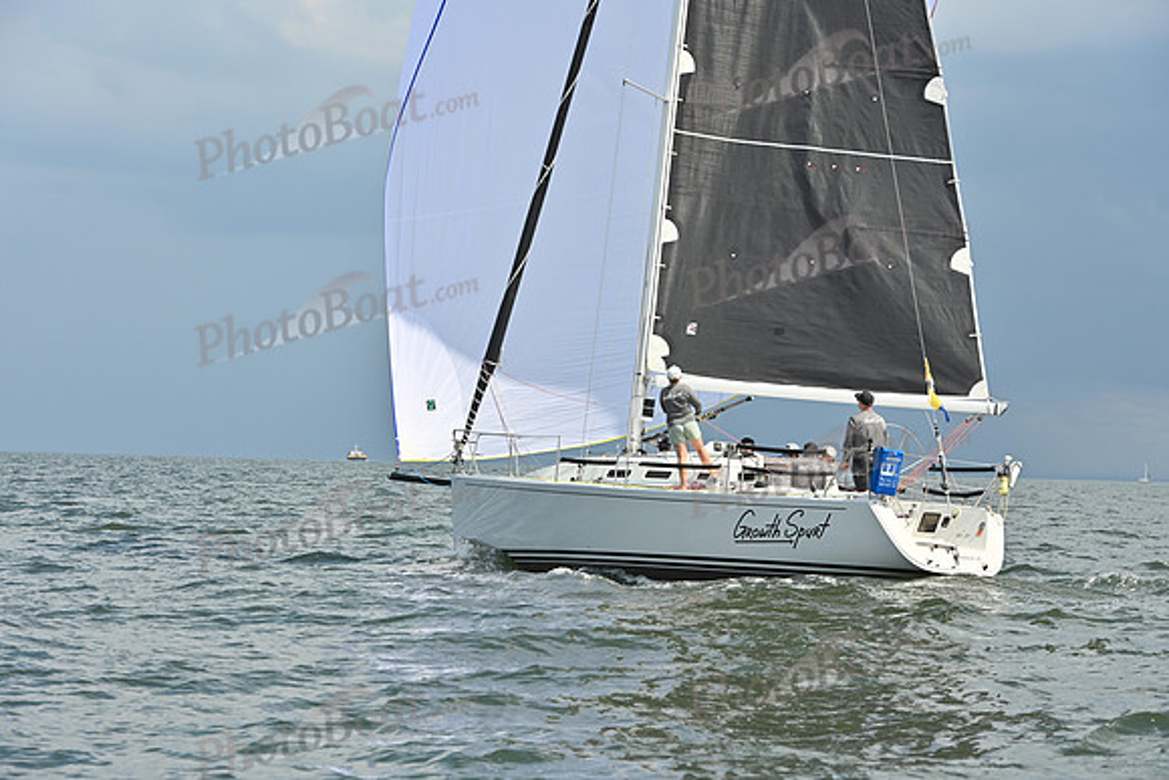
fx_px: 3638
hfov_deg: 18.3
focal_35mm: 112
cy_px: 390
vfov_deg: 12.2
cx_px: 584
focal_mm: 112
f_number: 7.1
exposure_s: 1/1600
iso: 320
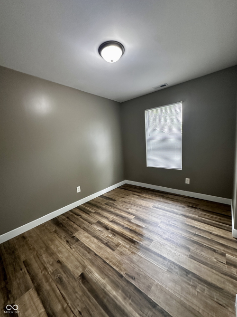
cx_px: 118
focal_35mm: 14
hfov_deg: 85.7
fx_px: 128
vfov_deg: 102.1
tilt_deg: -7.6
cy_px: 158
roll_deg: +1.9
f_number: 2.2
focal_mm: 2.22
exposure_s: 1/60
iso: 160
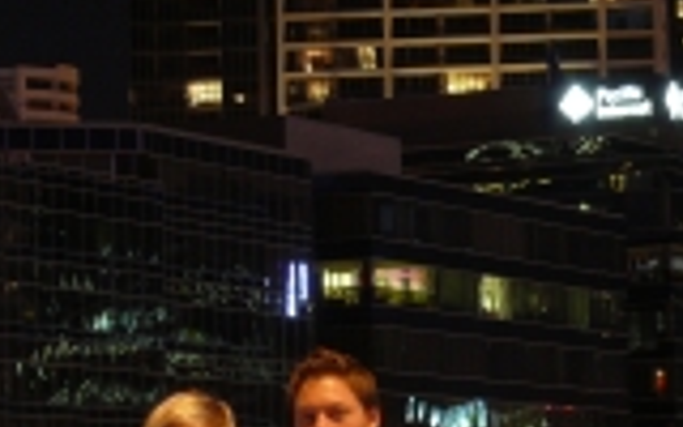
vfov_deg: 6.3
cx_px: 521
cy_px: 337
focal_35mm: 209
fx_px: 3890
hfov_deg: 10.0
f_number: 4.5
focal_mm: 16.7
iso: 100
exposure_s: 4
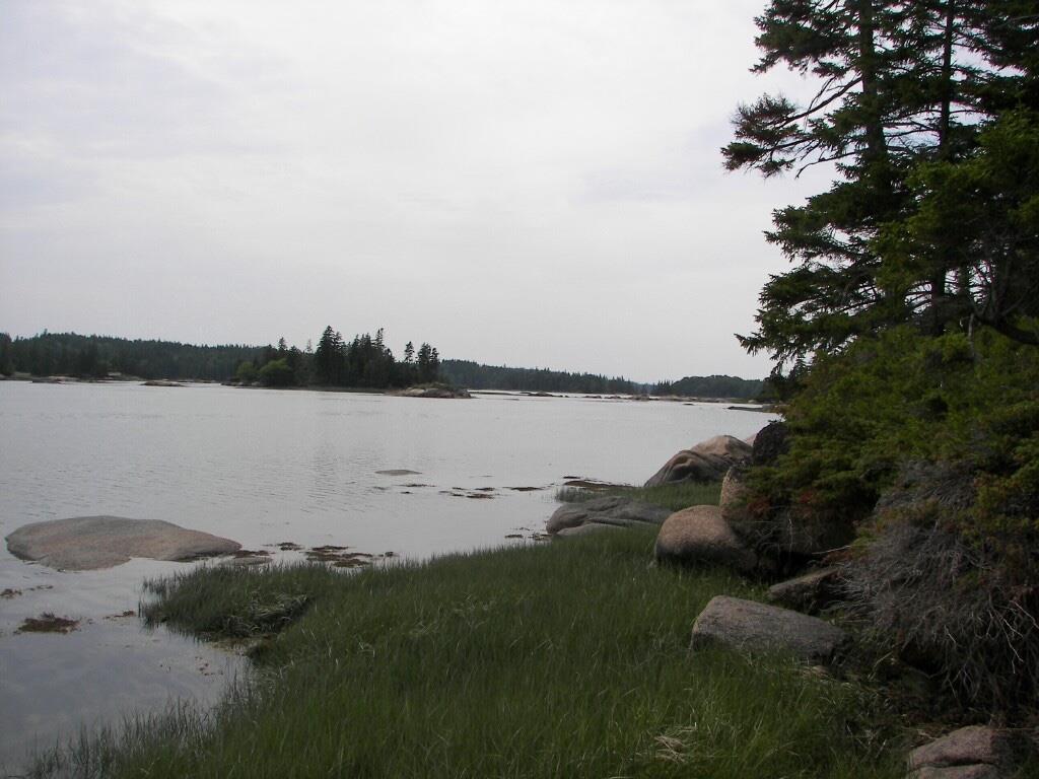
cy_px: 390
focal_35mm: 36
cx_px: 520
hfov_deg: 51.4
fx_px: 1081
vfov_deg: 39.7
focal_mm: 6
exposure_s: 1/500
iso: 50
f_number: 4
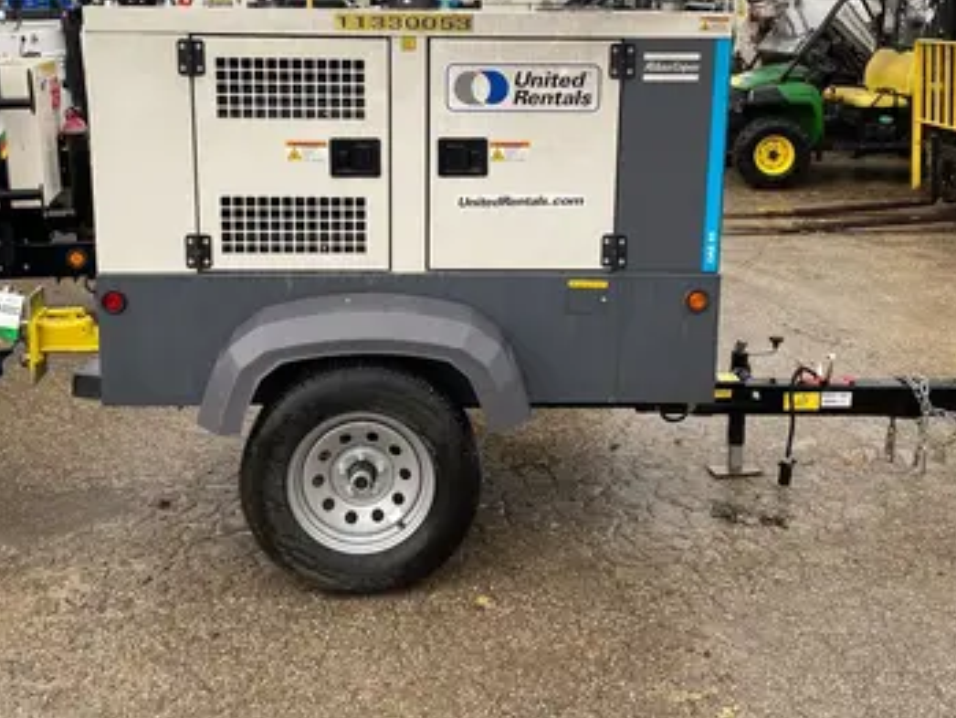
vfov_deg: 34.8
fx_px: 1133
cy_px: 234
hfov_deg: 45.7
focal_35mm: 41
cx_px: 457
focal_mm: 4.25
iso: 40
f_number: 1.8
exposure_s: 1/122
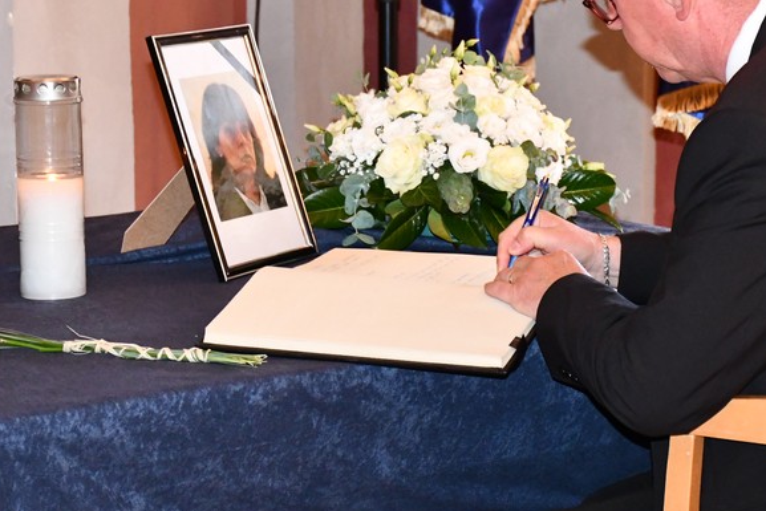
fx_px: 2830
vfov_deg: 10.3
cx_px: 423
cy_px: 133
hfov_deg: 15.4
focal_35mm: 133
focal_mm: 50
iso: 3600
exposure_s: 1/60
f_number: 4.8
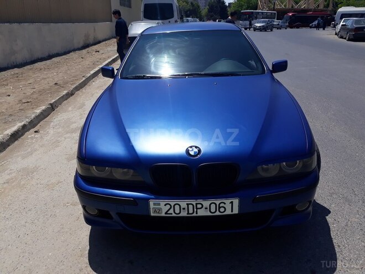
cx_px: 182
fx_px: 285
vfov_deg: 51.4
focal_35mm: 27
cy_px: 137
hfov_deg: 65.3
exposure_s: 1/2577
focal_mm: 3.6
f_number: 1.9
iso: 40
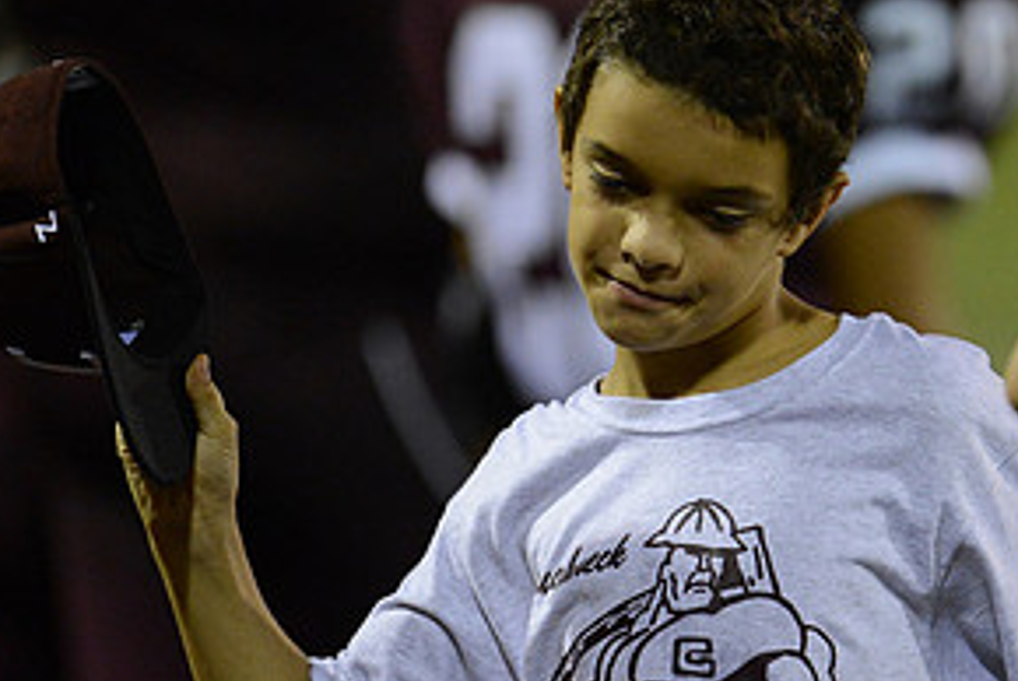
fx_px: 22616
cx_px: 685
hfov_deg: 2.6
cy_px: 444
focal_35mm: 799
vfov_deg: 1.7
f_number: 2.8
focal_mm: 400
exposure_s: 1/800
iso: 6400
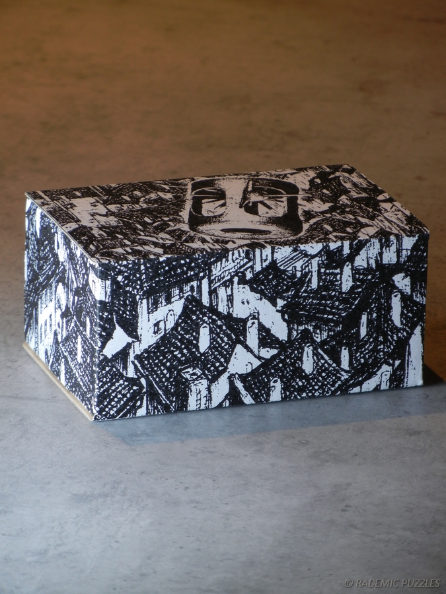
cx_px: 223
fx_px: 4501
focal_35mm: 262
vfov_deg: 7.6
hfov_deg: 5.7
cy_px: 297
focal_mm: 47.2
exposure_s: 1/30
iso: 177
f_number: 5.1
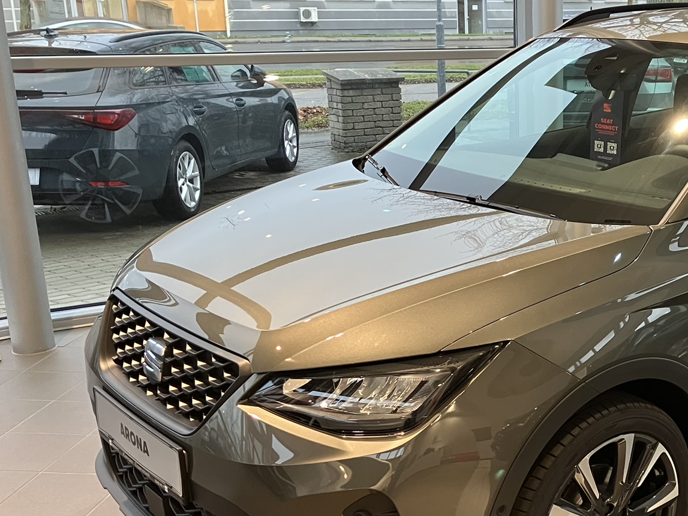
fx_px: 994
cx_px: 603
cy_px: 314
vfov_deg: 29.0
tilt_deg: -16.6
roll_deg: -0.9
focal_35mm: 50
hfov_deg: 36.1
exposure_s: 1/50
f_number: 1.8
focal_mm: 3.99
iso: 320
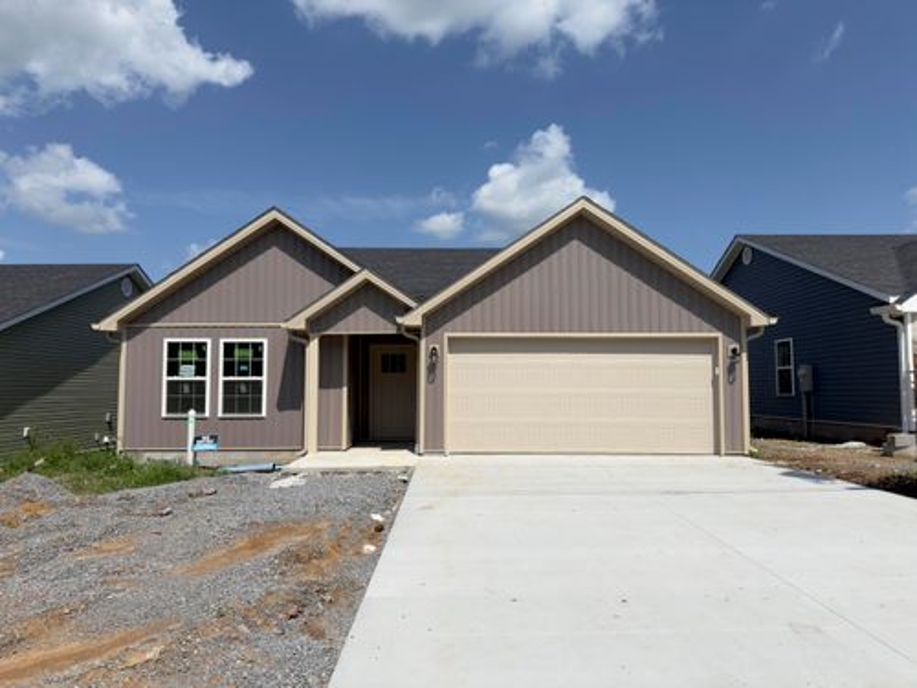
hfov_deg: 71.6
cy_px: 344
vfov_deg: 56.8
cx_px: 458
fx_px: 636
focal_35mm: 24
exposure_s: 1/8264
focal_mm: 6.76
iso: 64
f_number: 1.78
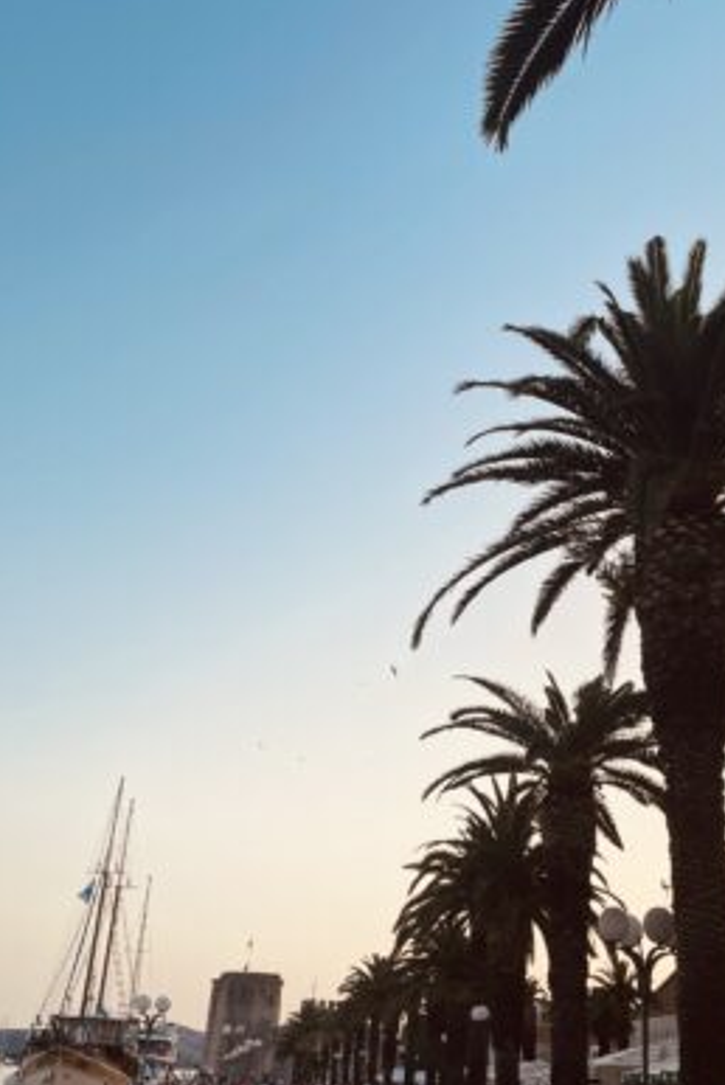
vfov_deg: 65.4
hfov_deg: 46.5
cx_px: 368
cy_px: 548
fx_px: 844
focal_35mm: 28
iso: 32
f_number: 1.6
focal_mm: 4.2
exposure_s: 1/1043
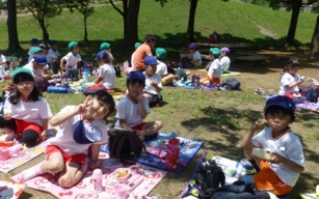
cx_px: 152
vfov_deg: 43.1
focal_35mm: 29
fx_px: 252
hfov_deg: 64.6
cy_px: 107
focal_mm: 4.3
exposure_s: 1/640
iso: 100
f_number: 4
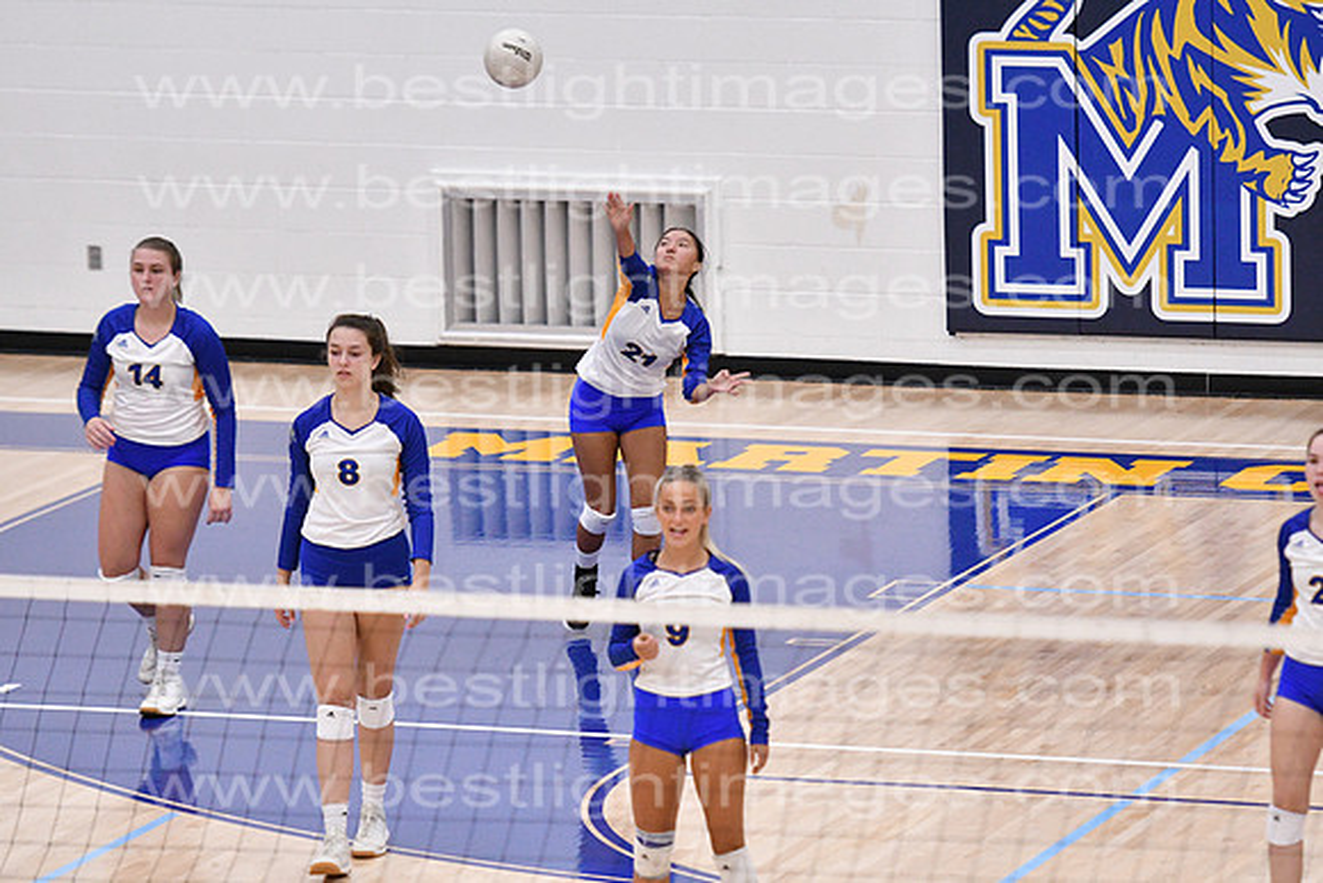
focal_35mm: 225
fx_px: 8270
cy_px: 442
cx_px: 662
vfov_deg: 6.1
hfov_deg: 9.1
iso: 6400
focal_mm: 150
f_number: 3.2
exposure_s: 1/1000
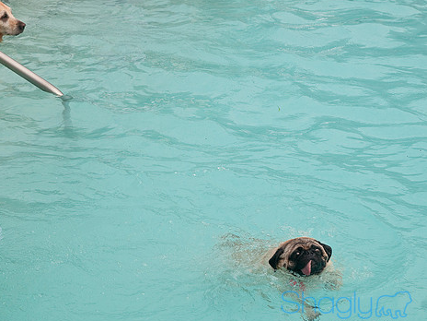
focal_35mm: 90
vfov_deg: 16.4
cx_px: 161
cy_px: 172
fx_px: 1110
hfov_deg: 21.7
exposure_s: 1/800
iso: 200
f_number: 5.6
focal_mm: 50
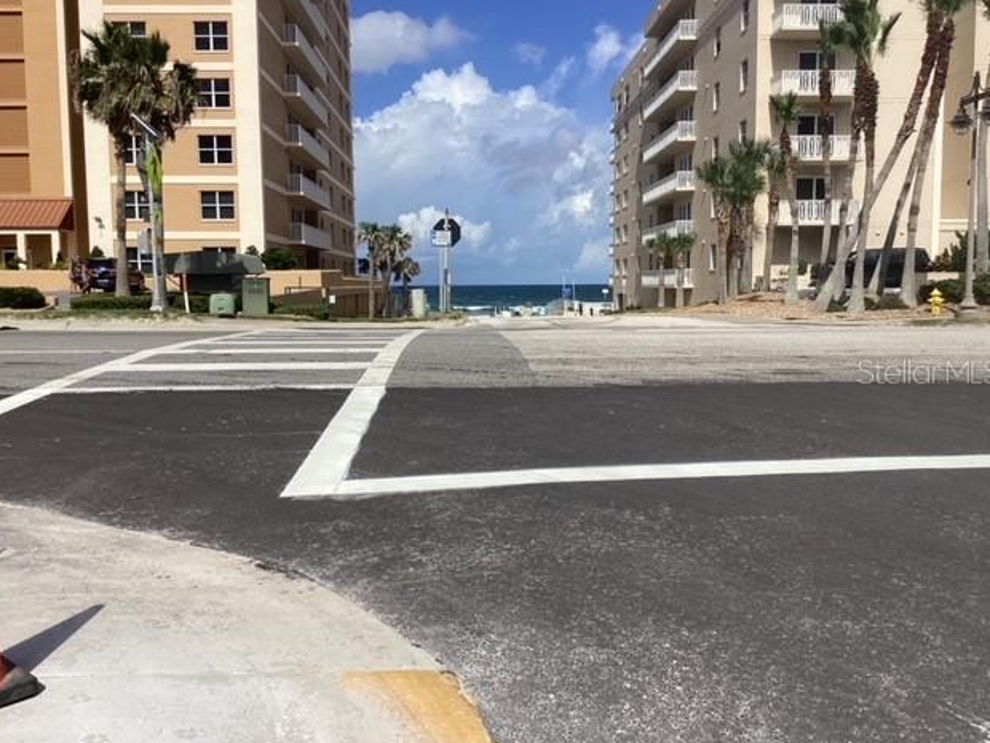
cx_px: 497
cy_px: 371
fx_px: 915
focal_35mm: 32
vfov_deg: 44.2
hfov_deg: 56.8
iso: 25
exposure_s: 1/2469
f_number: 2.4
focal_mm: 3.3
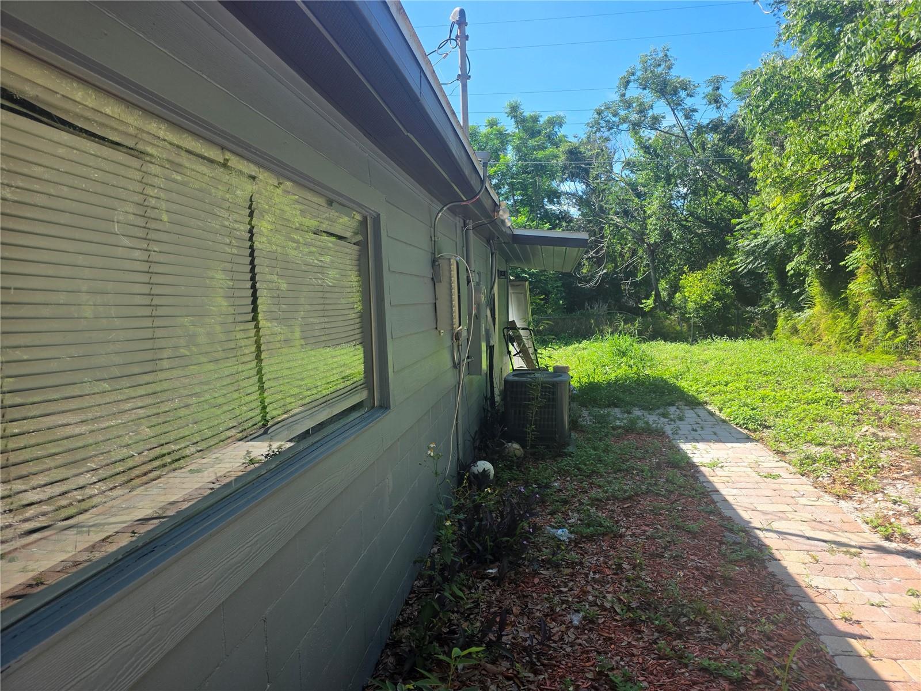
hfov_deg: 73.9
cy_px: 346
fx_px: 612
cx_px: 460
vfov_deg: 58.9
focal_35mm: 23
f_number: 1.7
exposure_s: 1/2094
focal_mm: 6.3
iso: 80
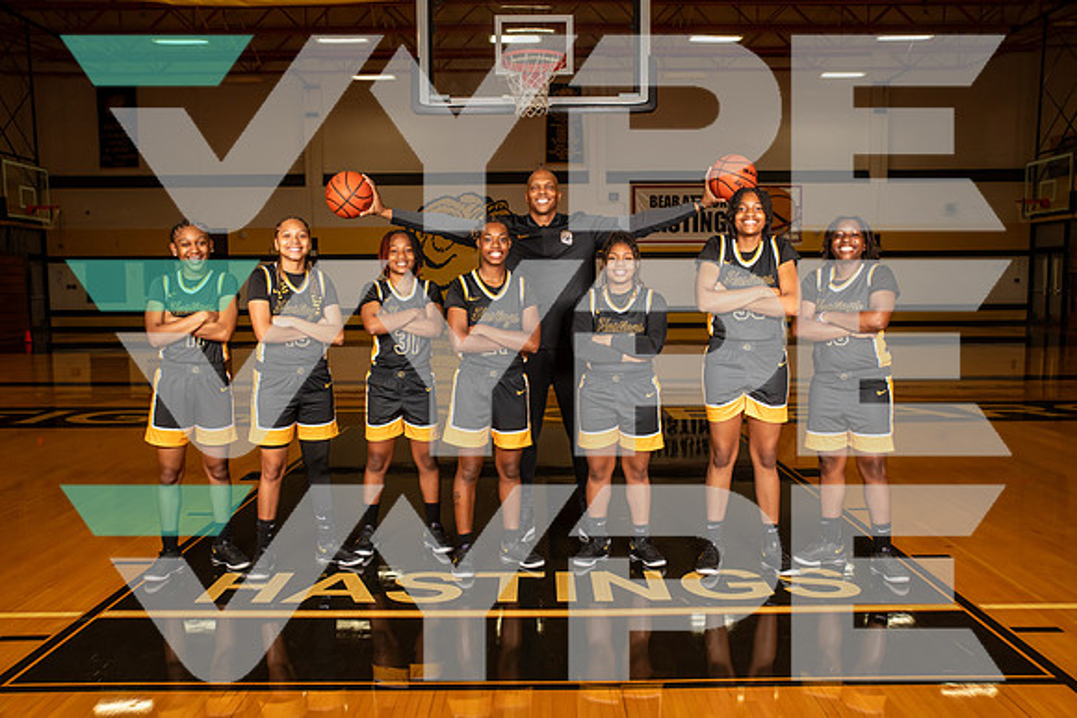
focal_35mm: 32
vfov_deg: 41.1
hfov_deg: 58.7
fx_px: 958
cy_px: 359
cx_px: 538
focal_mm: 32
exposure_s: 1/400
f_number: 7.1
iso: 640
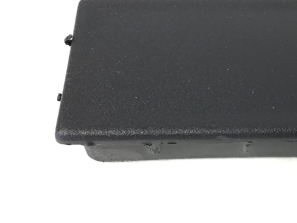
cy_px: 70
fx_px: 506
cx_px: 223
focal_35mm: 59
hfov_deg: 32.1
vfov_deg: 24.7
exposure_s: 1/33
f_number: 2.4
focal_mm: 3.3
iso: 100
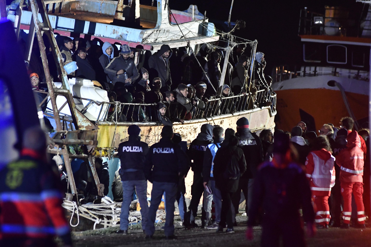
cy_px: 124
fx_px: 3091
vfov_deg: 4.6
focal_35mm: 300
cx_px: 186
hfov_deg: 6.9
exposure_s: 1/80
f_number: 2.8
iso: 4000
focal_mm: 200
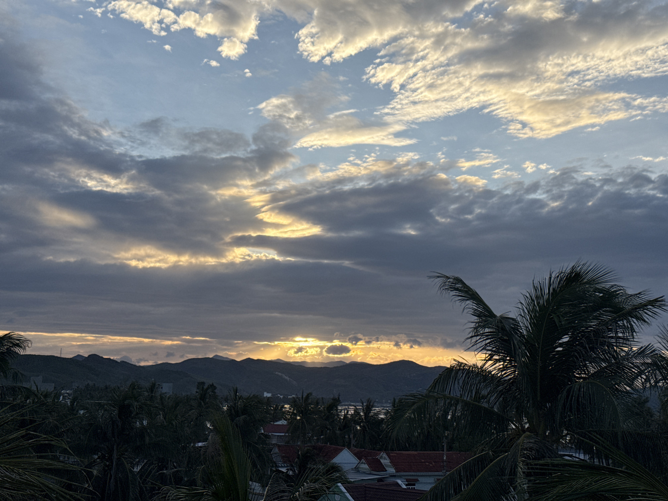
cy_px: 250
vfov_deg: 30.3
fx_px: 926
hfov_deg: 39.7
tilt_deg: +9.0
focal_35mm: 48
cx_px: 334
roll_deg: -2.2
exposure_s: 1/2865
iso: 64
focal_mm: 6.76
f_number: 1.78
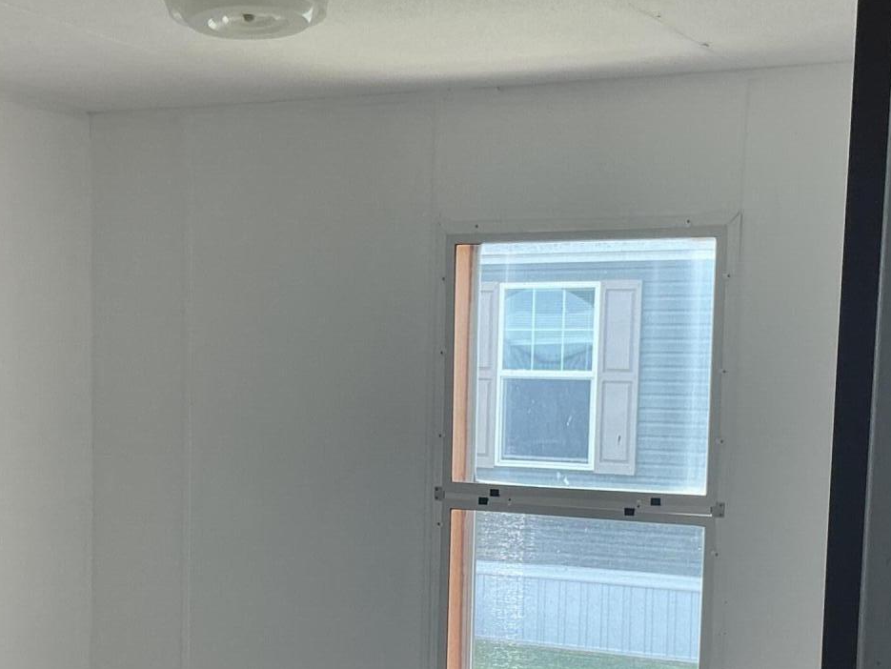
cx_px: 485
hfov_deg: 31.2
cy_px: 542
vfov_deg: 23.3
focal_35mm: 62
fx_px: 1596
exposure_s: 1/120
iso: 32
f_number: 1.8
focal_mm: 3
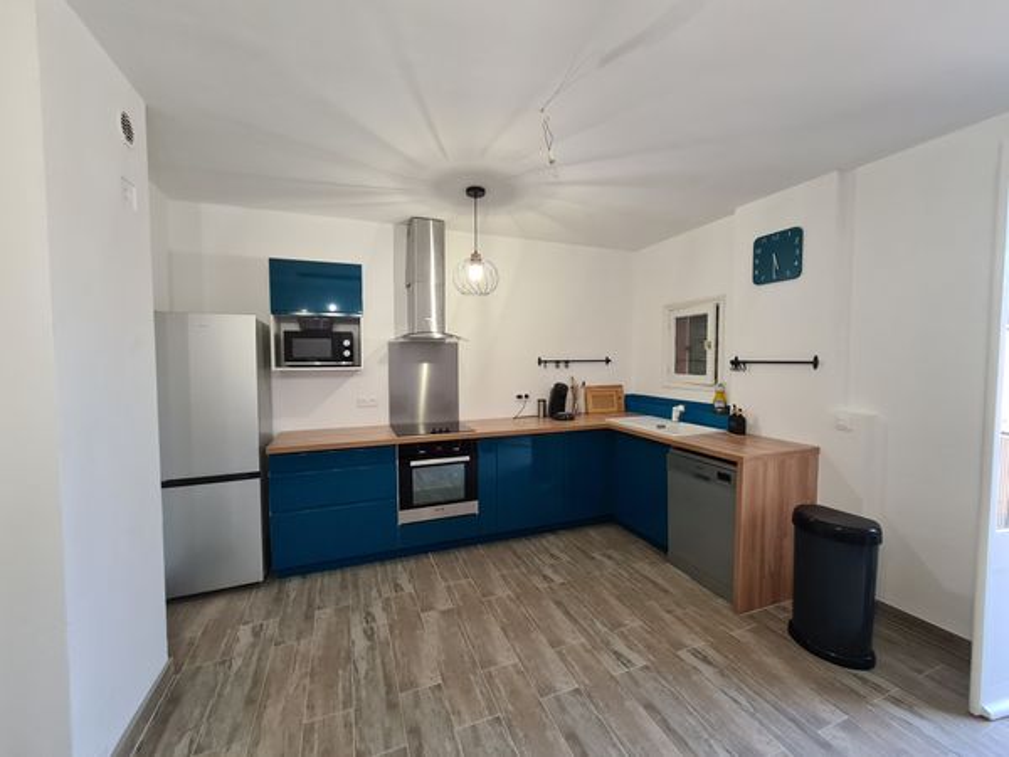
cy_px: 378
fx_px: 379
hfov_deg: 106.2
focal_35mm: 13
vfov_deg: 89.9
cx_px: 504
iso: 320
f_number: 2.2
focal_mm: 2.22
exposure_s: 1/50
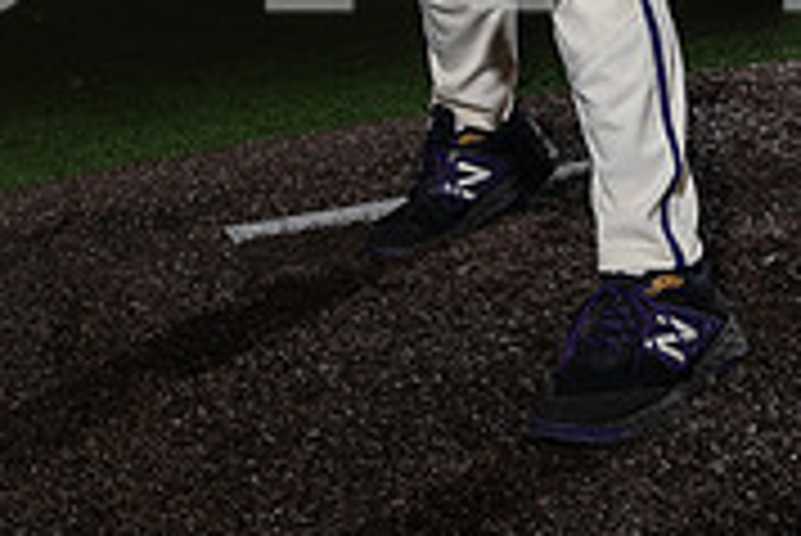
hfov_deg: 21.2
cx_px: 428
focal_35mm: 96
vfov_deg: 12.9
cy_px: -441
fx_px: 2138
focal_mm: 38
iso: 200
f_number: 8
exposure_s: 1/125
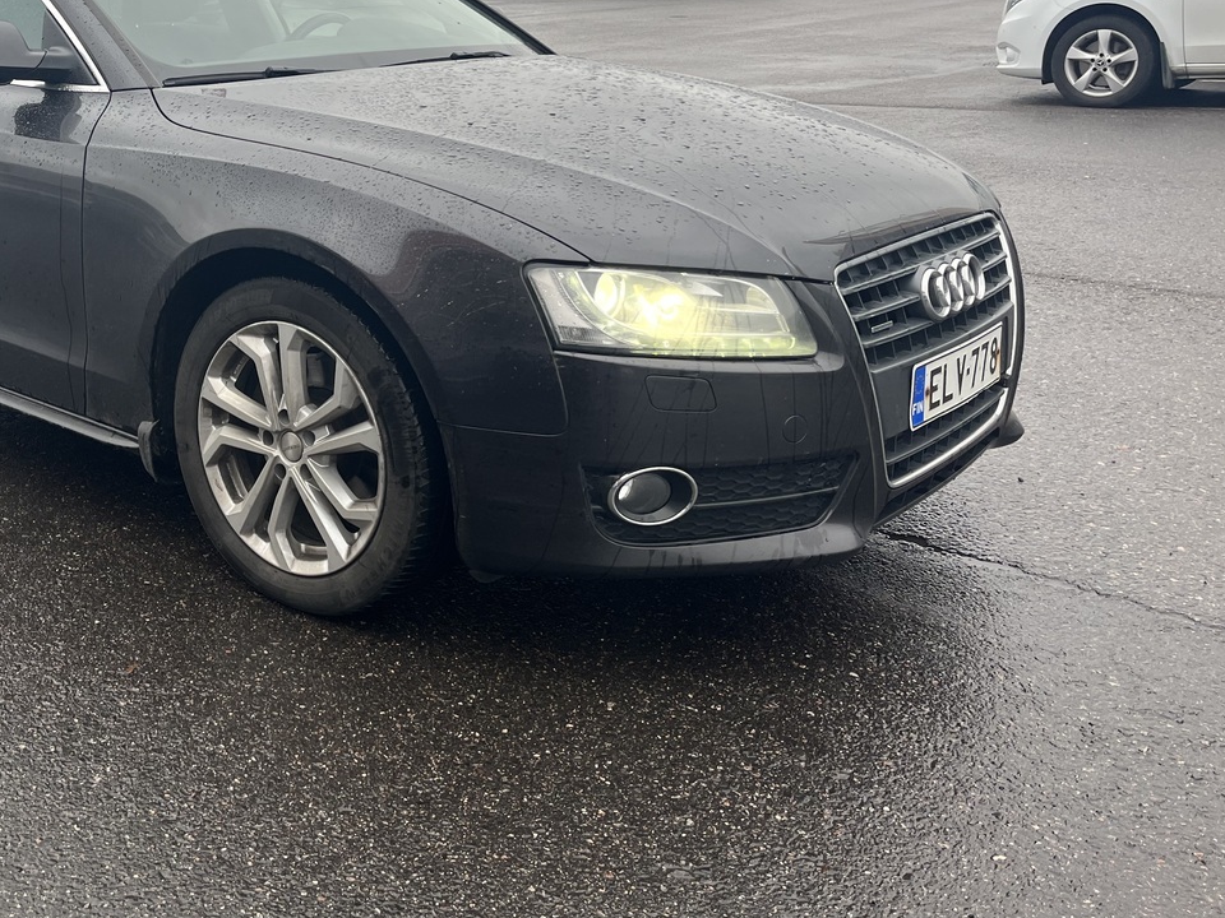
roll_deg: +1.5
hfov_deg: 46.3
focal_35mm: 39
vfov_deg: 36.5
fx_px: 1380
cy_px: 316
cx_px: 316
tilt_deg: -14.3
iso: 32
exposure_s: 1/122
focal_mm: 5.1
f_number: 1.6
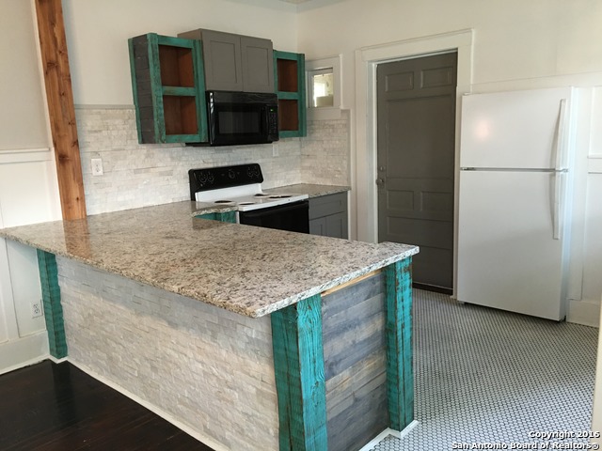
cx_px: 301
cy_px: 226
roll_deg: +2.8
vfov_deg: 48.2
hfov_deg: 61.7
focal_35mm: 29
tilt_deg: -9.7
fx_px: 504
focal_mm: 4.15
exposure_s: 1/15
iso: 80
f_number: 2.2
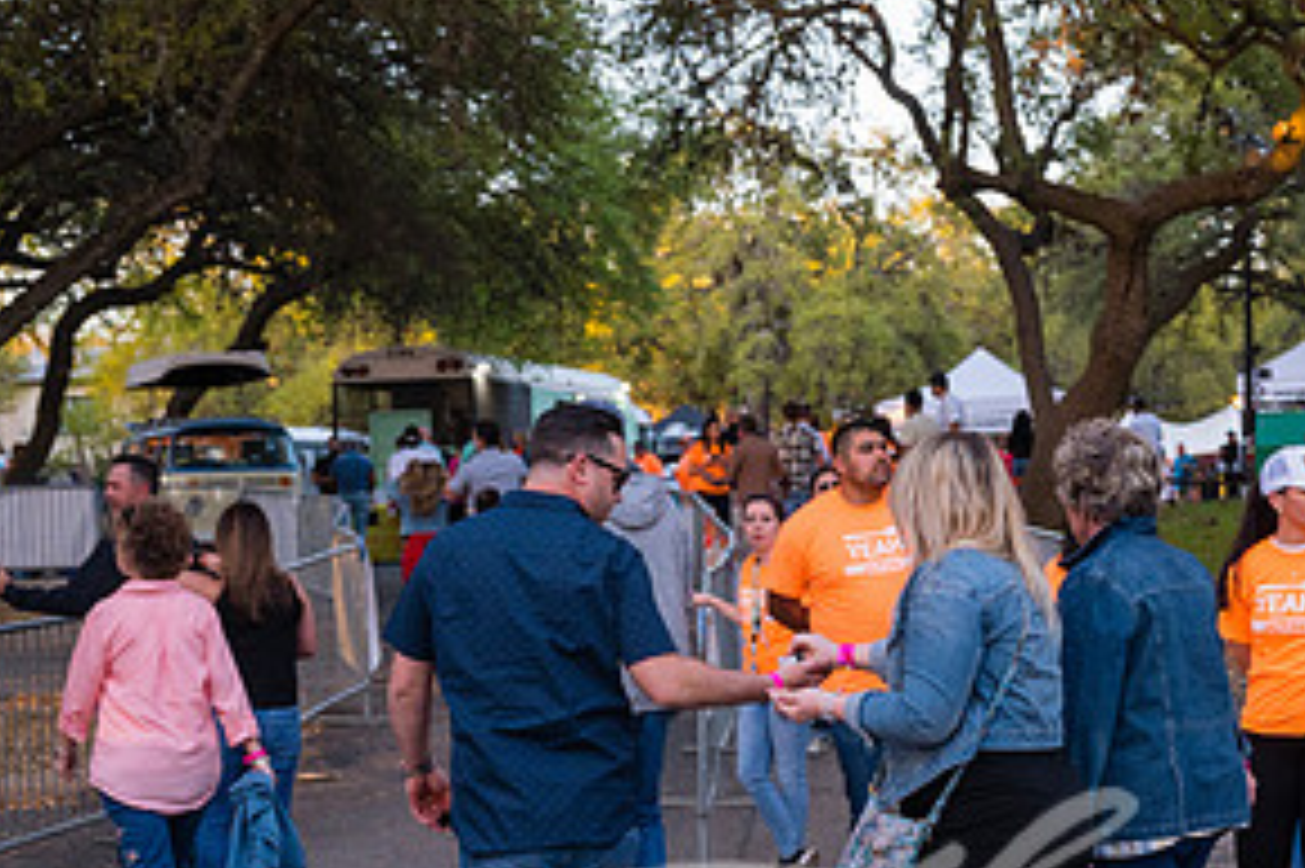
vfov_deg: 16.6
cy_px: 535
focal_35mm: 82
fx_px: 2971
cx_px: 878
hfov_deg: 24.6
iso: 1600
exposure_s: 1/1000
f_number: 4
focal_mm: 41
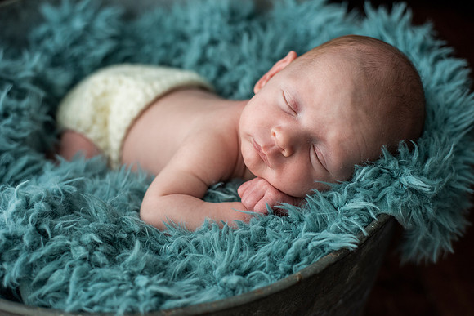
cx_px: 237
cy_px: 158
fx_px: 658
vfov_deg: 27.0
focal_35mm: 50
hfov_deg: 39.6
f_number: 3.2
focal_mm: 50
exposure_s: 1/400
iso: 1000
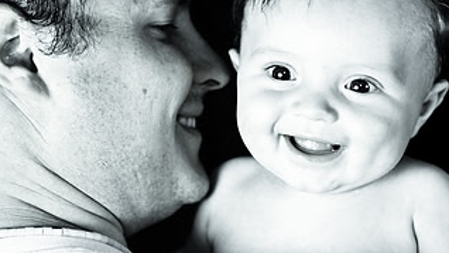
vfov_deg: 11.7
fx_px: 1226
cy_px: 77
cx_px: 256
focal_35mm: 103
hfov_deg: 20.7
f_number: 2.8
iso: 200
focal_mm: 36
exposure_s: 1/80
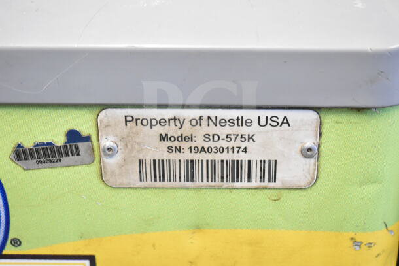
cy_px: 133
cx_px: 200
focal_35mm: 69
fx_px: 765
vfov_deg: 19.7
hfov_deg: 29.2
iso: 5000
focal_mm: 46
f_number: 5.3
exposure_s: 1/80
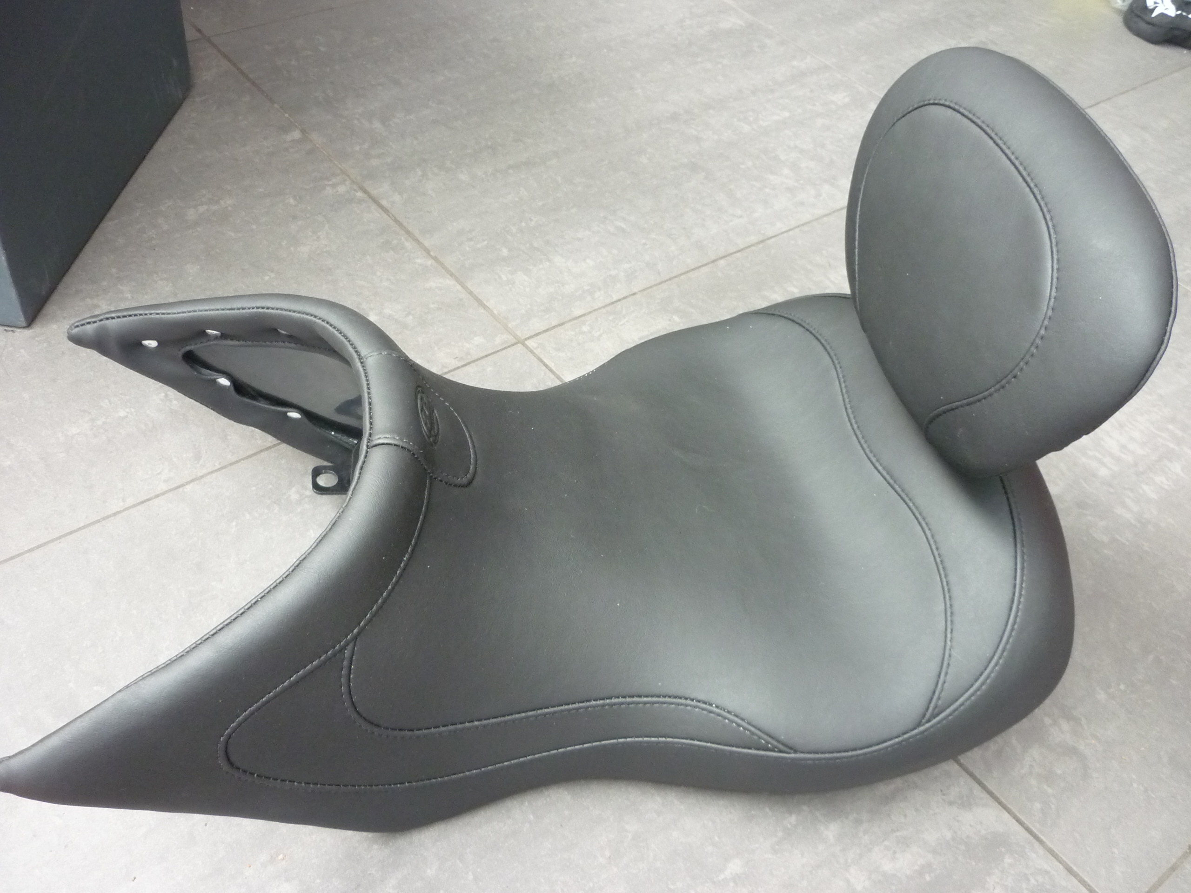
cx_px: 596
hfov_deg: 55.4
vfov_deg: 42.9
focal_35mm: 33
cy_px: 446
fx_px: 1135
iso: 320
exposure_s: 1/30
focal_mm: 5.5
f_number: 2.8
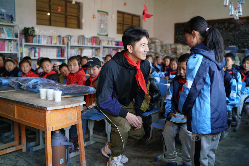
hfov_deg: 54.4
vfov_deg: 37.8
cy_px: 83
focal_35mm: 35
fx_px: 242
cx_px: 124
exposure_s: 1/320
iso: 400
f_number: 1.7
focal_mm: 35
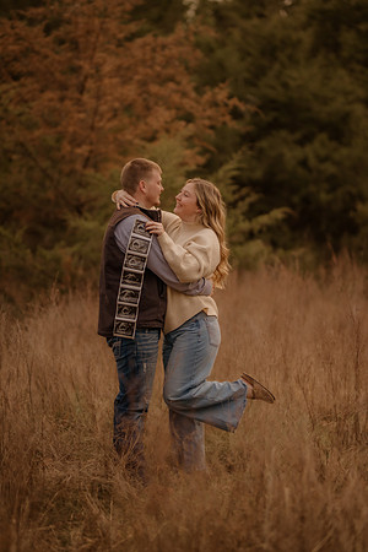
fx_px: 1303
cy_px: 276
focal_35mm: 85
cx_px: 184
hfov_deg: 16.1
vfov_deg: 23.9
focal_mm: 85
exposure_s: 1/1250
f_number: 1.4
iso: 320
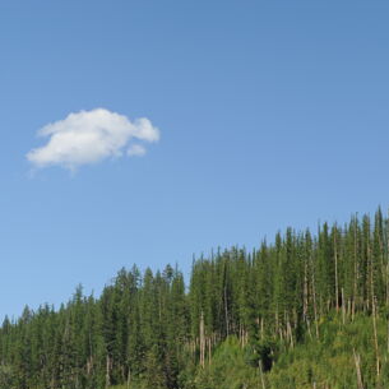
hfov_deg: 22.2
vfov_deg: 21.9
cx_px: 153
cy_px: 306
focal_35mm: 78
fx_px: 992
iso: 200
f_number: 7.1
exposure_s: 1/400
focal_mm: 35
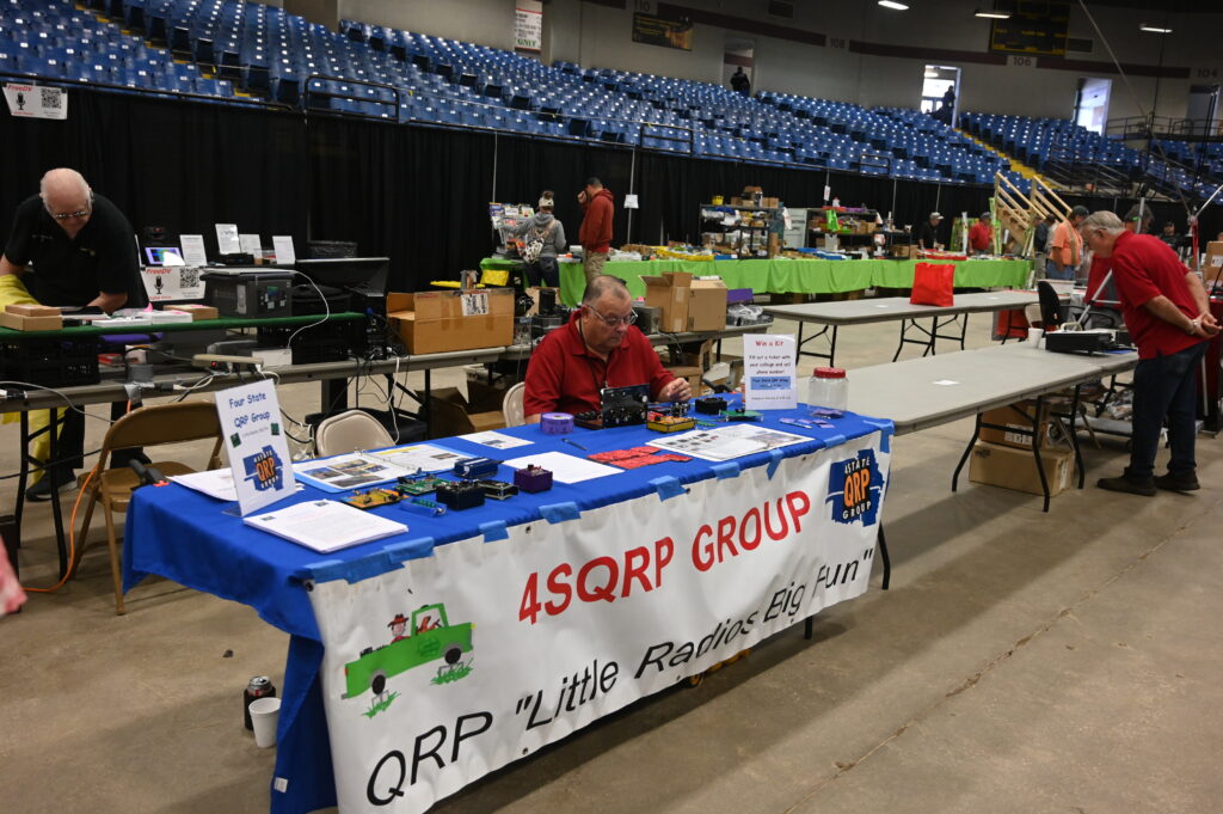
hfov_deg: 61.1
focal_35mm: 30
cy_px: 407
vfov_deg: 42.9
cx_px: 612
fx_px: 1035
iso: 2800
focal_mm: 30.5
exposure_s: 1/125
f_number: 4
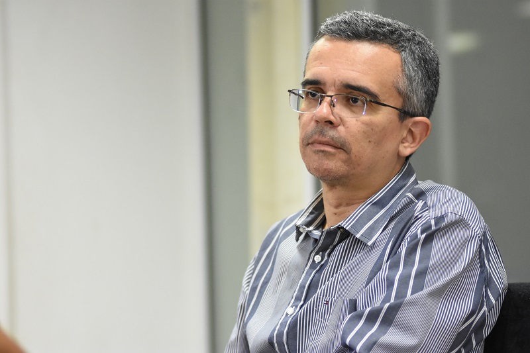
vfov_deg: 7.6
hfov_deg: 11.4
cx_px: 265
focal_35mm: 180
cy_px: 176
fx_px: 2649
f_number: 2.8
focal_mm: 120
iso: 3200
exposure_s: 1/200
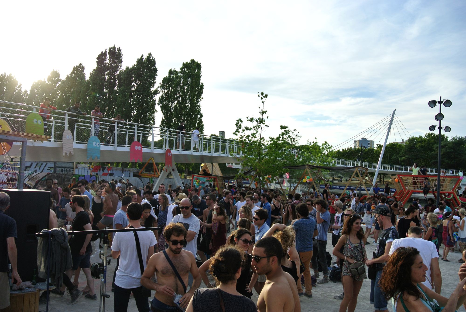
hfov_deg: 63.6
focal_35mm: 29
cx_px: 233
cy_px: 156
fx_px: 376
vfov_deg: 45.1
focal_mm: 11
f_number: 4.5
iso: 100
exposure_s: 1/400
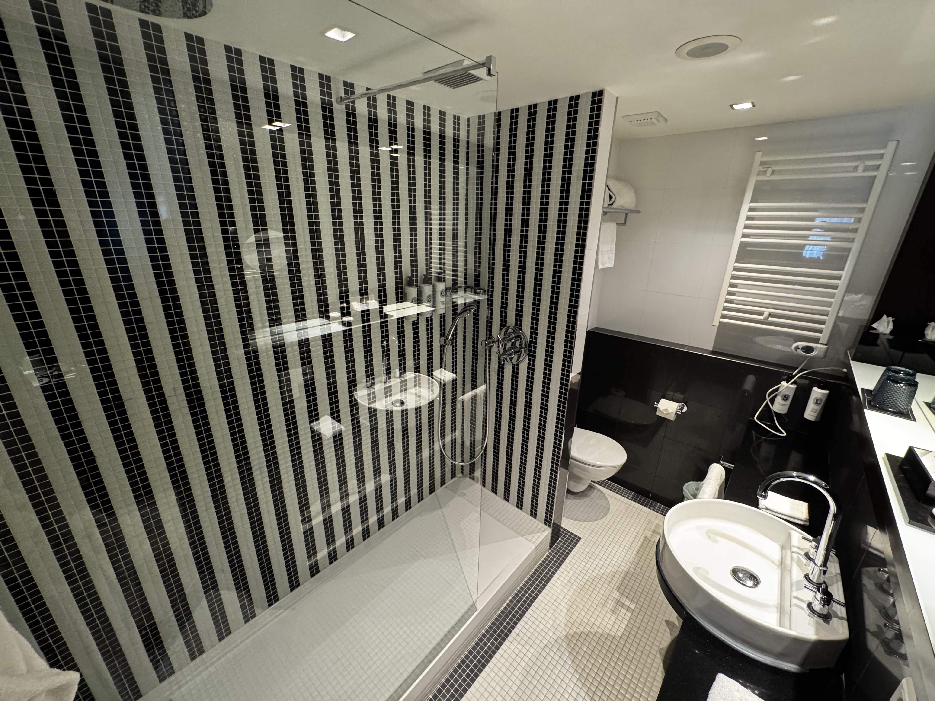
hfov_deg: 102.1
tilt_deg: -20.5
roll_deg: -1.2
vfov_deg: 85.7
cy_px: 350
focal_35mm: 14
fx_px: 378
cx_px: 468
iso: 400
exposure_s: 1/50
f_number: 2.2
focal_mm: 2.22
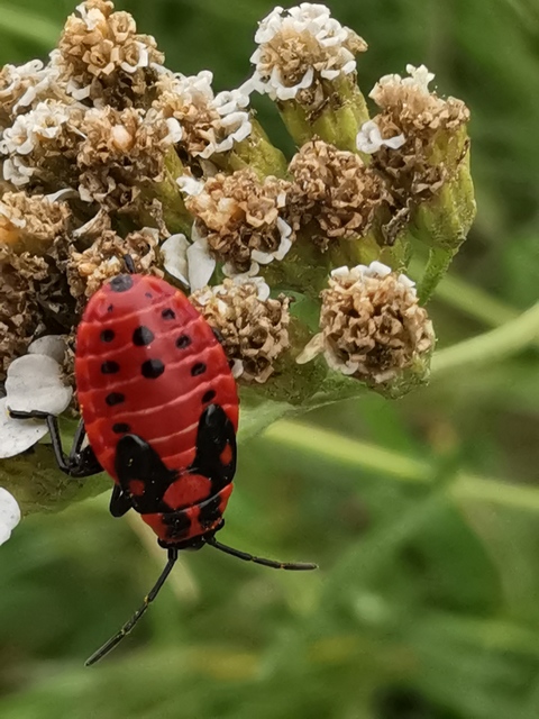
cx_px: 270
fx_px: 1682
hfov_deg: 18.2
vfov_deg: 24.1
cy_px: 360
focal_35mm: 81
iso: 50
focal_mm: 2.26
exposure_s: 1/305
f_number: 2.2
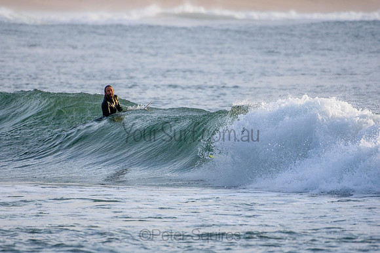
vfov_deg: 1.8
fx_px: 7918
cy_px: 126
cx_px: 190
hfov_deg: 2.7
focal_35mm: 750
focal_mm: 500
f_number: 5.6
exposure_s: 1/2000
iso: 640
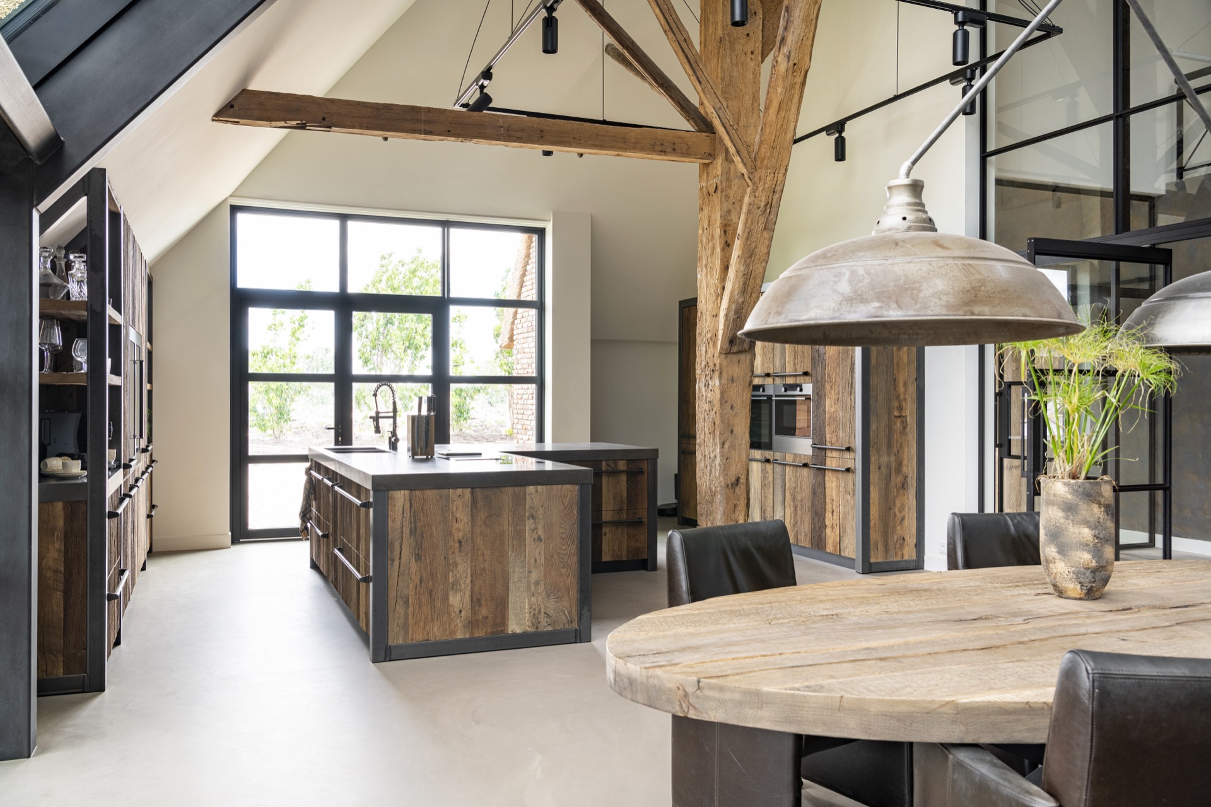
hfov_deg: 61.9
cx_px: 606
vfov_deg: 43.6
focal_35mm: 30
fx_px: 1009
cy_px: 404
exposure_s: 1/20
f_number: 8
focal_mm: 30
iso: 320
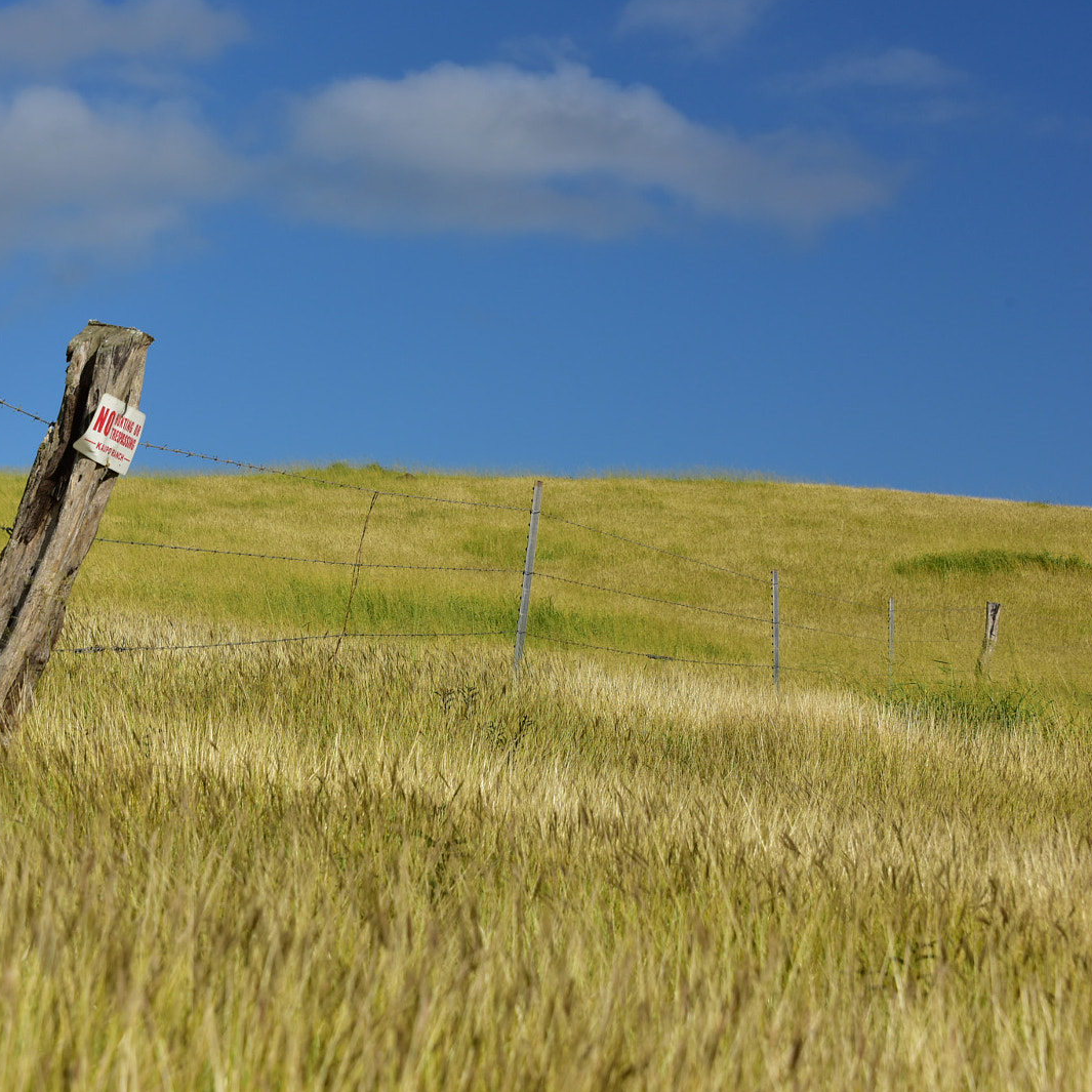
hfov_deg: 20.7
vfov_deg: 20.9
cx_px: 285
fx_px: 2962
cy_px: 545
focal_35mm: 83
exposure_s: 1/400
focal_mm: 65
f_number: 10
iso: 250
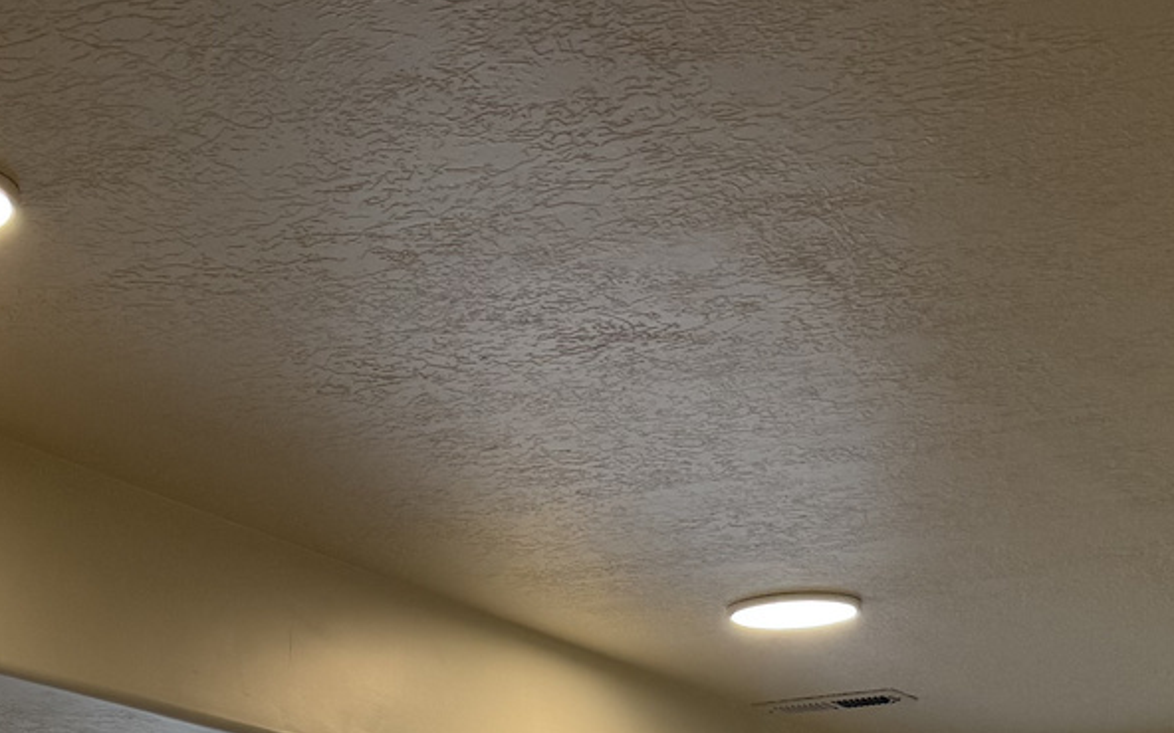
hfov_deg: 23.2
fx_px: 2816
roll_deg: -0.1
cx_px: 242
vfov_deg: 13.1
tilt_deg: -4.7
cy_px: 1414
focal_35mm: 88
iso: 100
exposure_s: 1/120
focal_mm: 6.76
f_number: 1.78
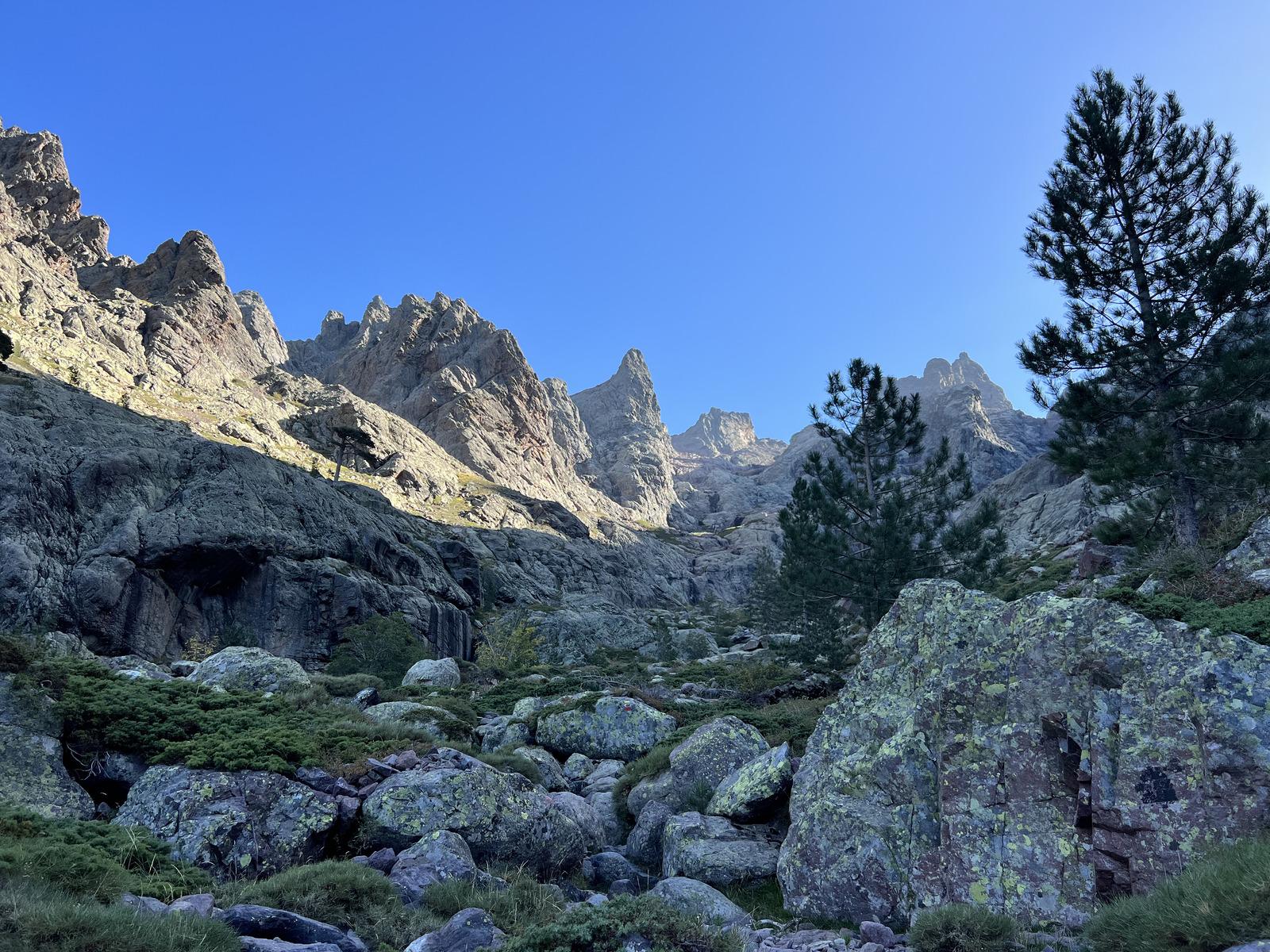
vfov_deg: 53.1
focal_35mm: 26
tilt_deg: +21.8
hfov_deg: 67.3
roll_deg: +0.3
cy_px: 476
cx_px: 635
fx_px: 954
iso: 50
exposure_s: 1/2123
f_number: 1.5
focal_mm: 5.7
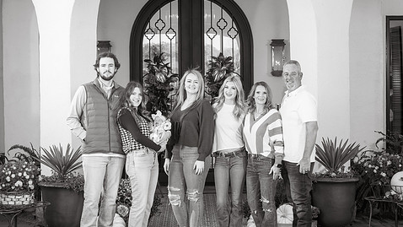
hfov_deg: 23.9
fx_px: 951
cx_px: 171
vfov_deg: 13.6
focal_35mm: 89
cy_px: 123
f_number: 7.1
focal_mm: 70
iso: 400
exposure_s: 1/250
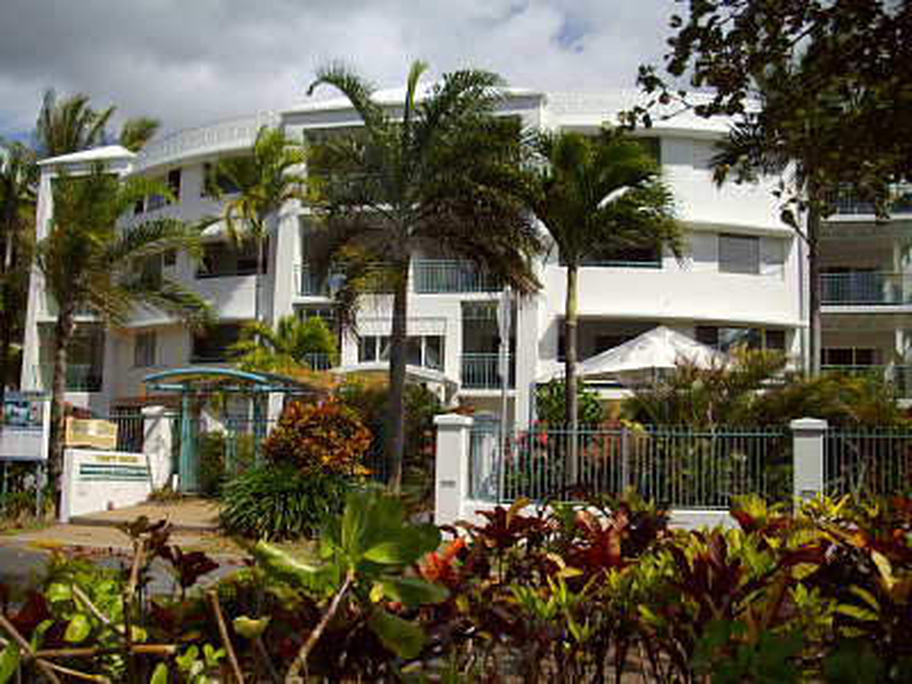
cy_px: 342
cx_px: 456
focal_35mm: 37
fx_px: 975
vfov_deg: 38.7
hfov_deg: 50.1
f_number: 5.6
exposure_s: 1/640
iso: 80
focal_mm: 6.2
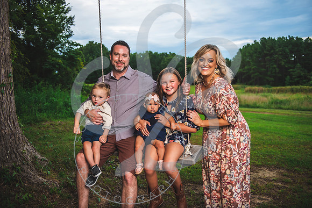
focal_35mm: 34
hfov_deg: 55.8
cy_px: 104
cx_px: 156
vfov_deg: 38.9
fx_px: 295
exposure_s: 1/250
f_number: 2.8
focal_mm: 34
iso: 100
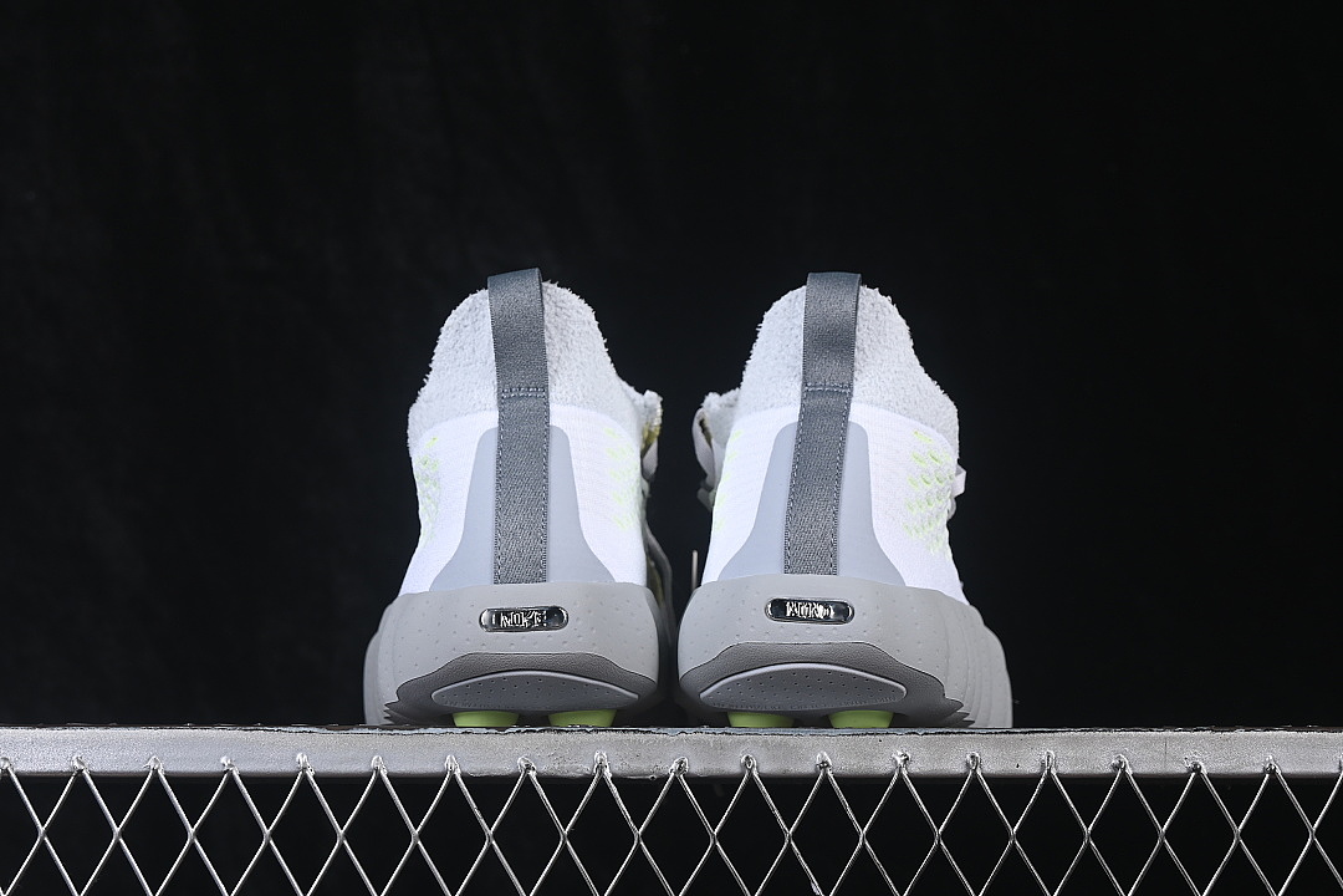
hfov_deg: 27.0
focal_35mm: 75
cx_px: 672
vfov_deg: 18.2
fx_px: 2798
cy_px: 448
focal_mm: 50
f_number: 8
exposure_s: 1/80
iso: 160
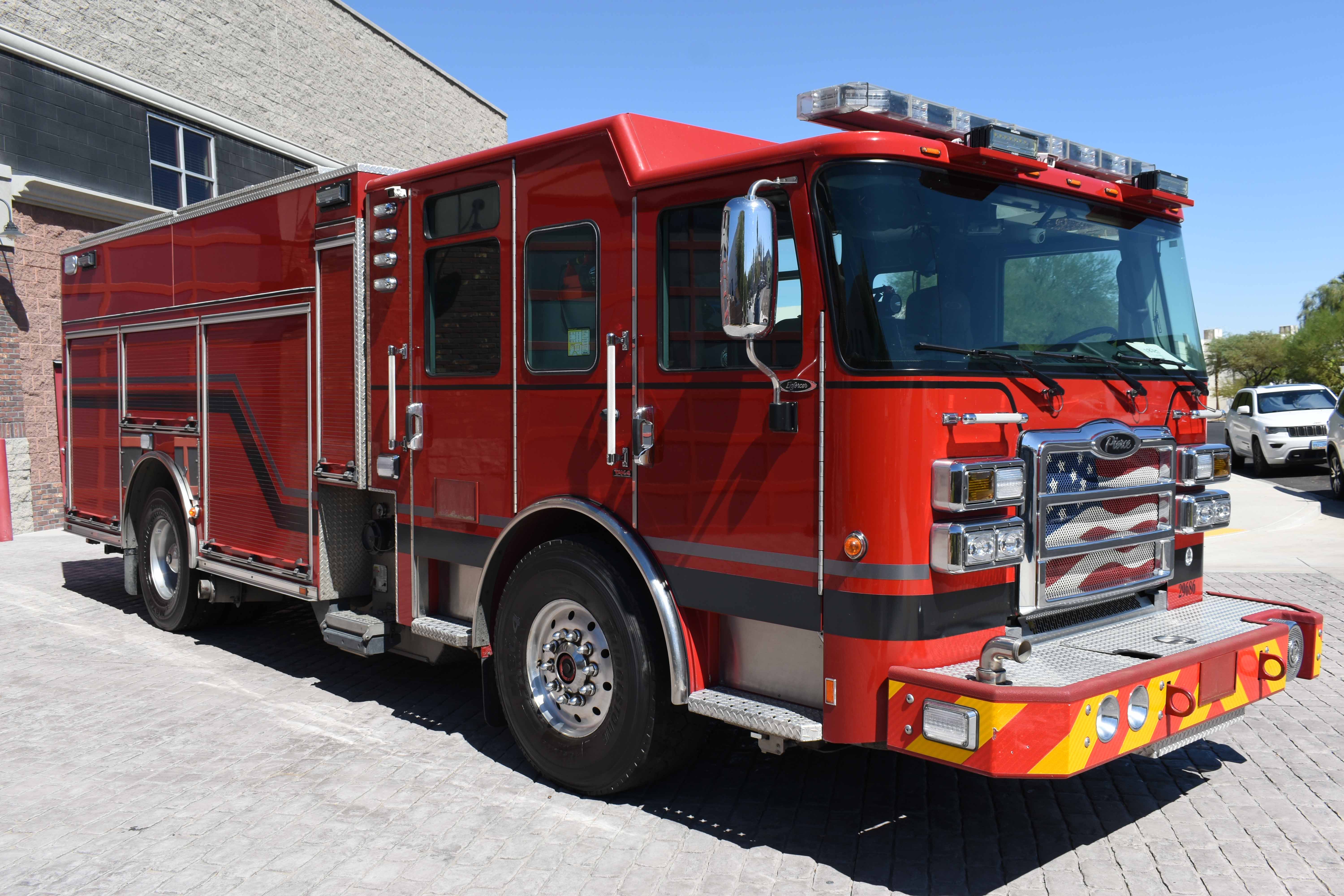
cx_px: 672
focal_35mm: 33
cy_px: 448
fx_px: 1232
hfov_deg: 57.2
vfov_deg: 40.0
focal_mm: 22
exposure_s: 1/250
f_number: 8
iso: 100
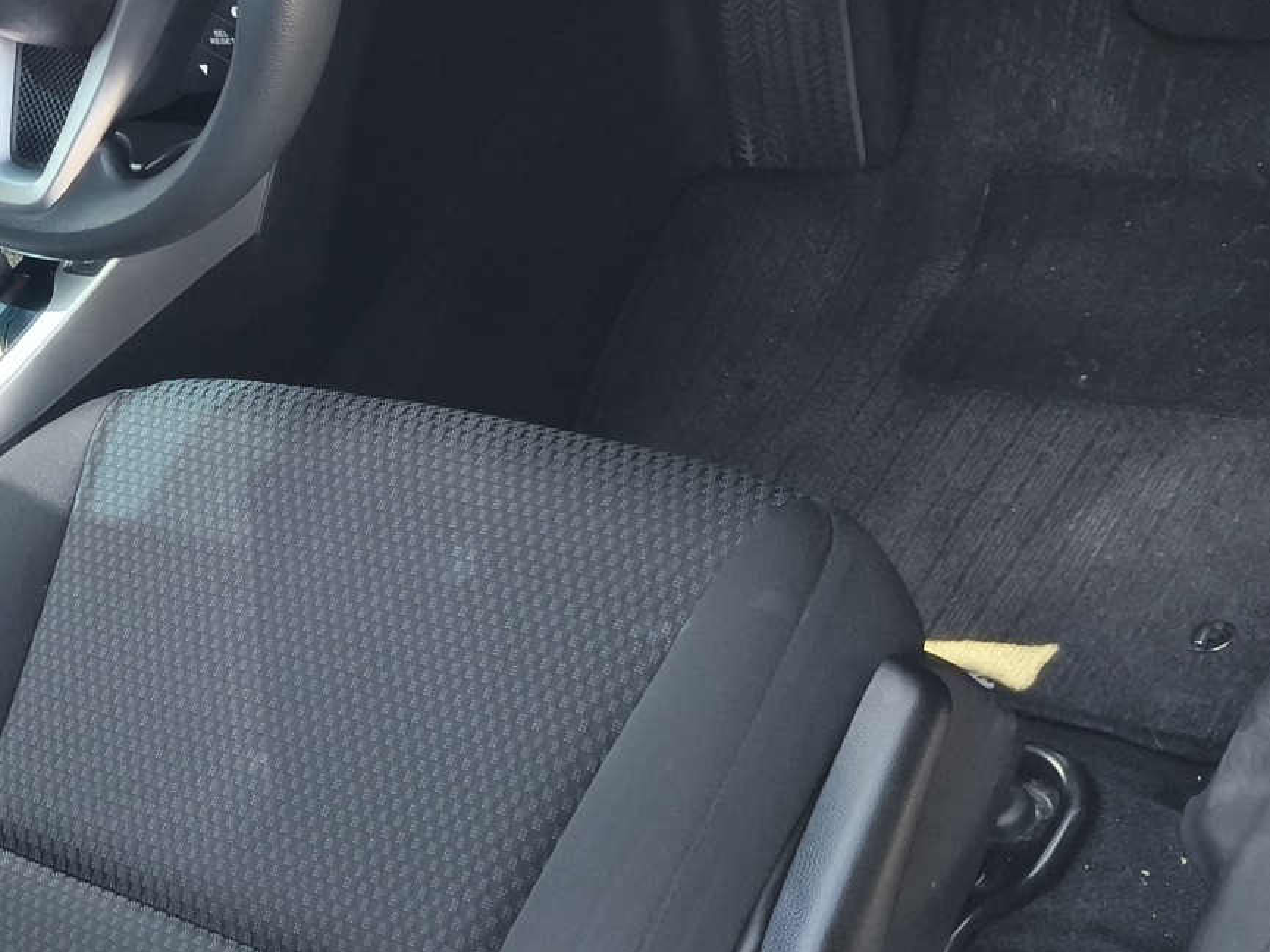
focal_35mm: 74
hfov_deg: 24.9
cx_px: -47
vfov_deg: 19.9
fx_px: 2715
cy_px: 348
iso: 50
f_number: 1.7
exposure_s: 1/122
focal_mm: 4.71
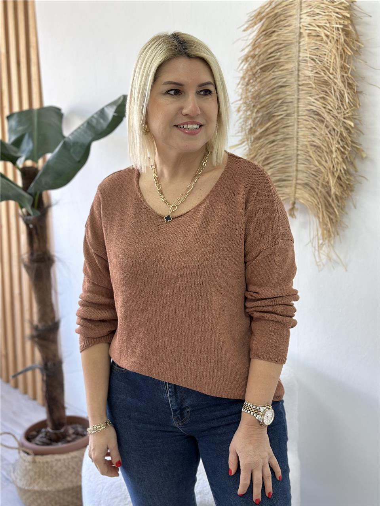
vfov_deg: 39.7
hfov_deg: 30.3
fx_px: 703
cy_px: 253
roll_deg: +1.6
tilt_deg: -13.2
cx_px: 190
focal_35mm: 48
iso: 125
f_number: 1.78
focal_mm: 6.86
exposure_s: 1/100
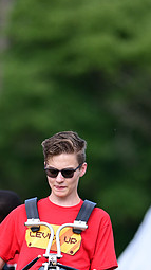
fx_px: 5101
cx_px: 52
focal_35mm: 715
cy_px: 301
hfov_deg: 1.7
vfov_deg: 3.0
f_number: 2.8
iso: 360
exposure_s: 1/2000
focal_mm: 300
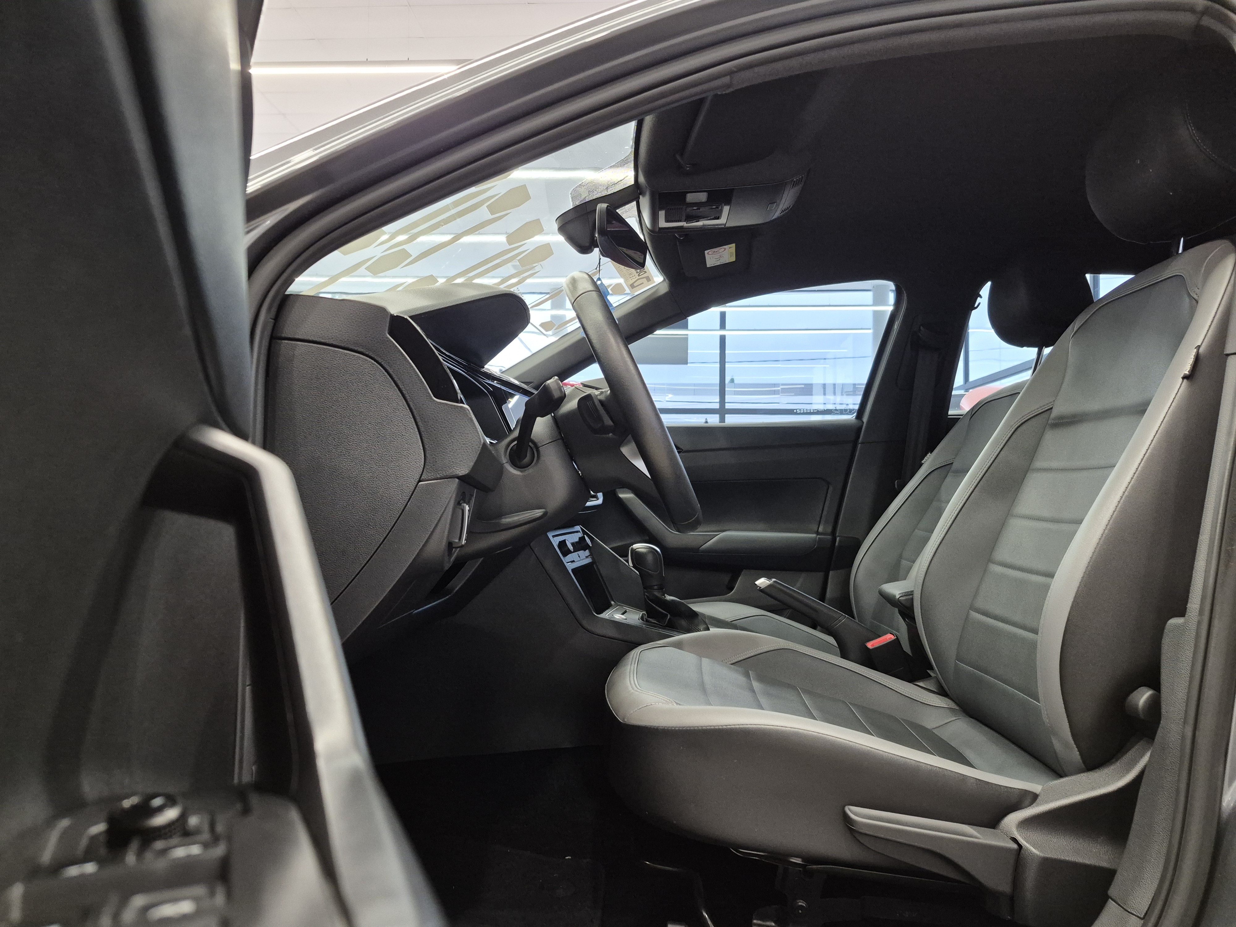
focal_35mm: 23
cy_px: 464
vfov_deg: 58.9
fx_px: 821
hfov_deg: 73.9
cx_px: 618
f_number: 1.8
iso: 800
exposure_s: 1/120
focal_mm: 5.4
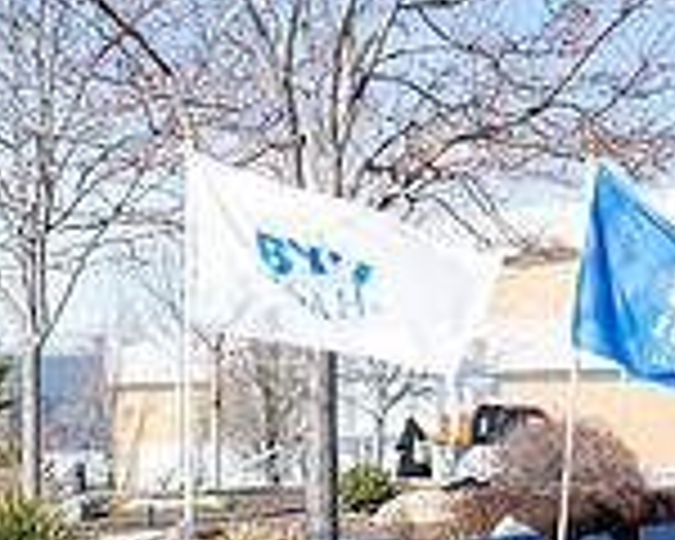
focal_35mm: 98
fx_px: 1958
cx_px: 50
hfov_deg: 19.2
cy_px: 506
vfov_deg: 15.5
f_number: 2.8
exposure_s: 1/1600
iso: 100
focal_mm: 27
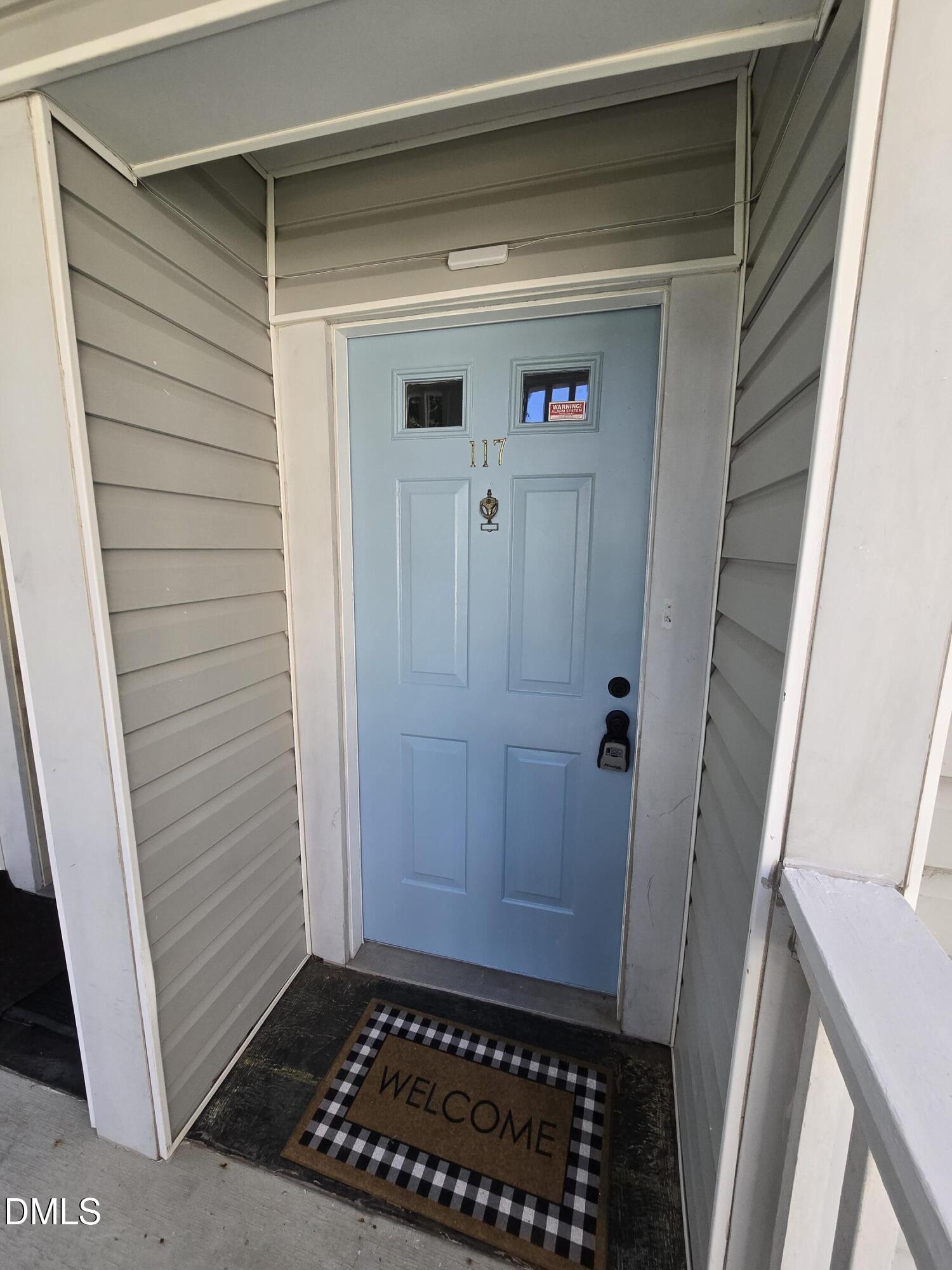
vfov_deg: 106.2
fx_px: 477
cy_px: 635
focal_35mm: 13
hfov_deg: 89.9
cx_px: 476
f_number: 2.2
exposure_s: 1/719
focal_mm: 2.2
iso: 125
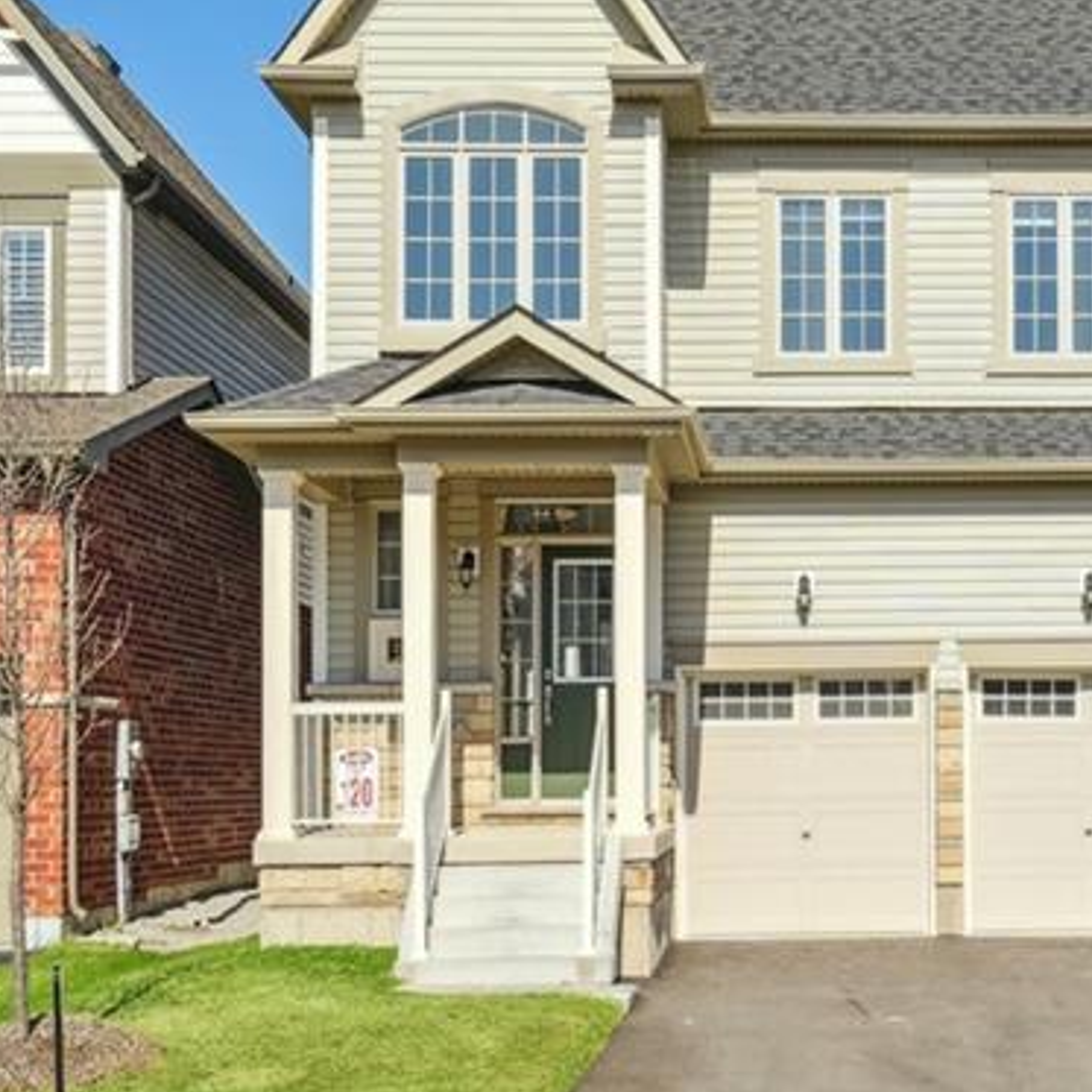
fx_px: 1749
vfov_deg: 34.4
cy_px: 384
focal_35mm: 49
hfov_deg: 33.7
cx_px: 870
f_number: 7.1
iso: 250
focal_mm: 21
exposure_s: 1/250
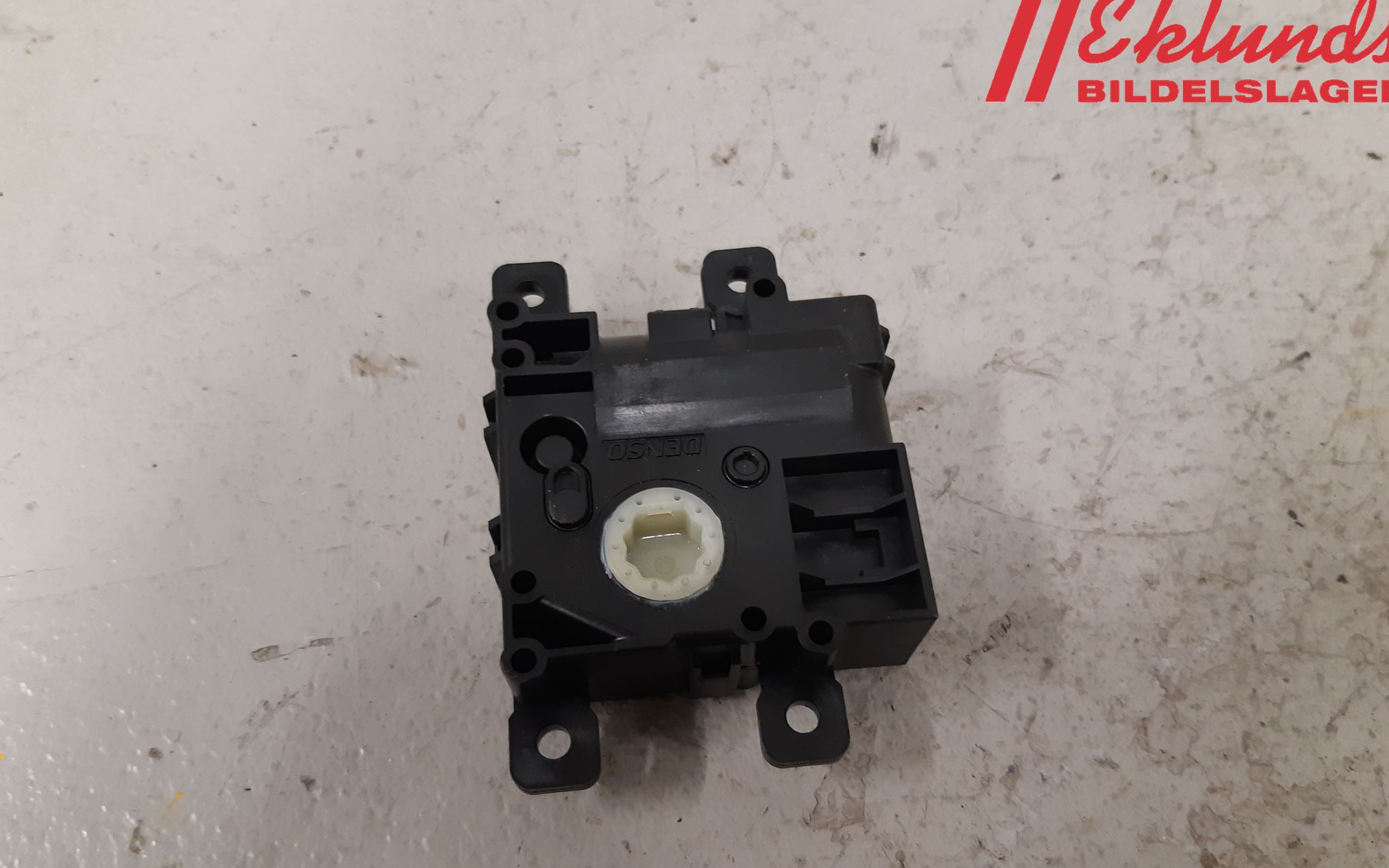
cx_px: 703
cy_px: 515
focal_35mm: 28
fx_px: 1060
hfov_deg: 66.5
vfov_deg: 44.3
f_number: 1.7
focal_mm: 3.93
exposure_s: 1/50
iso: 200
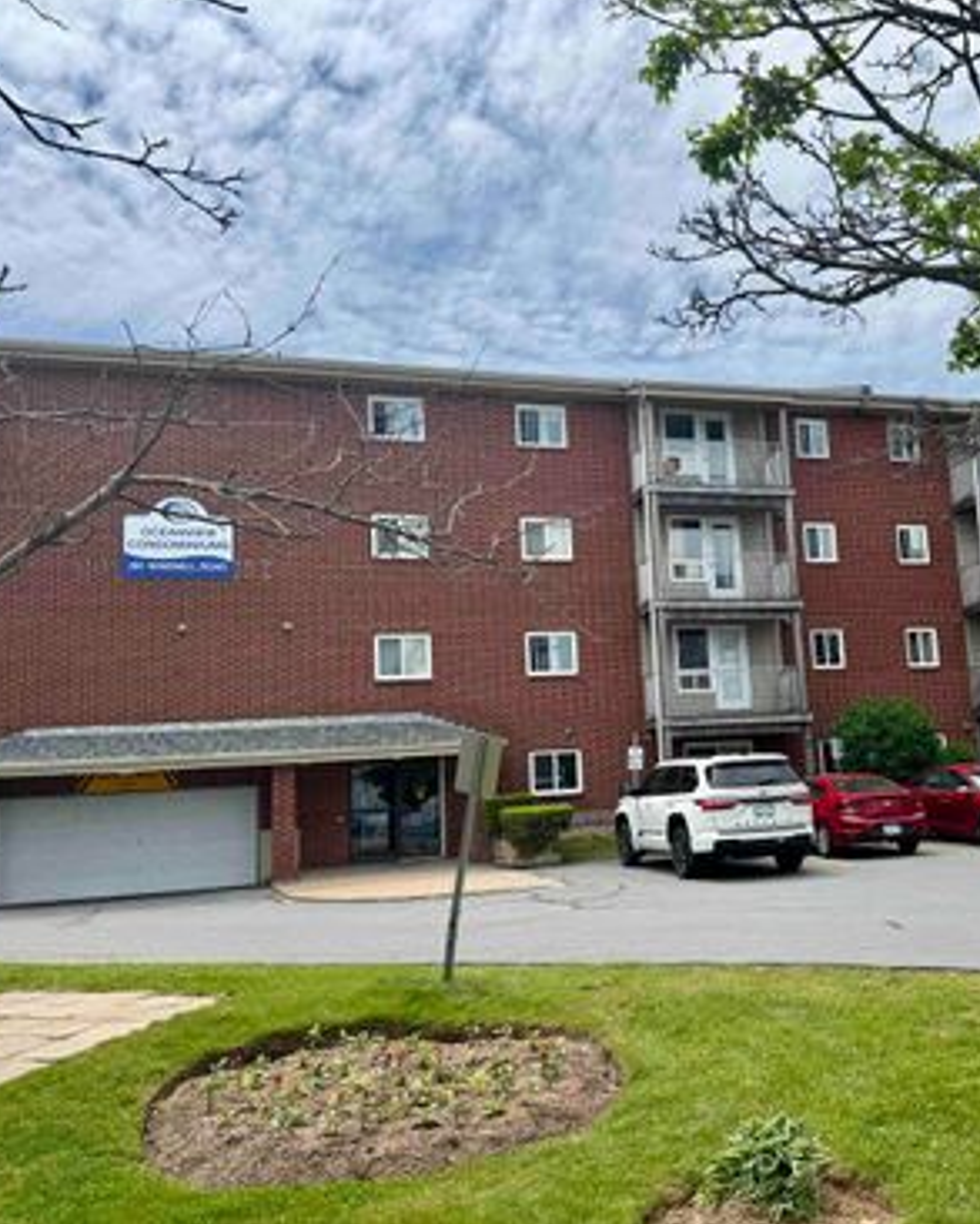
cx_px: 679
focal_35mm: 32
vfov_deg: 55.6
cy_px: 604
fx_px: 1160
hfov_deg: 44.9
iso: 80
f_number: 1.78
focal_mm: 6.76
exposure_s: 1/5814
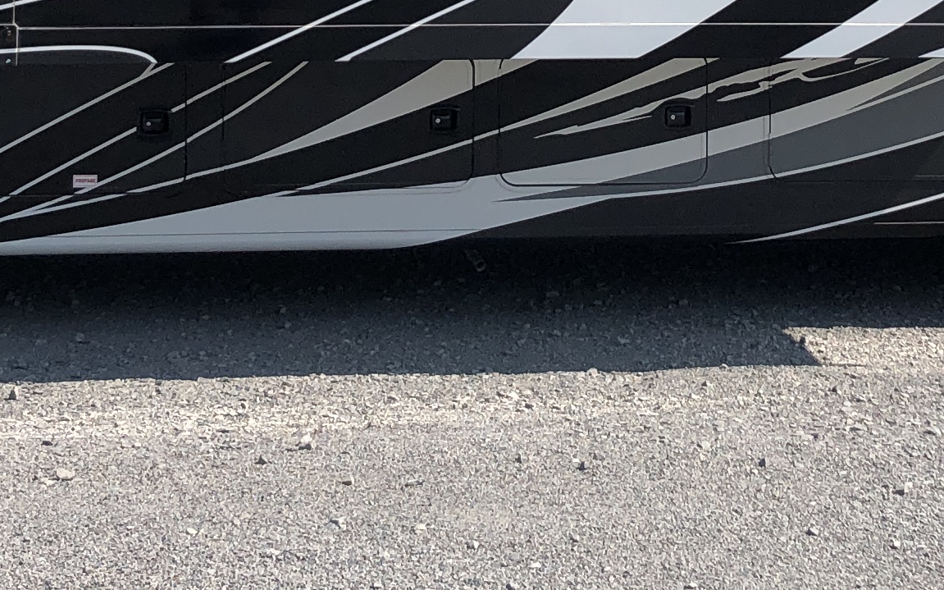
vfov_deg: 12.1
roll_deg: -0.7
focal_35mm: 104
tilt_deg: -0.3
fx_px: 2675
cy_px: -215
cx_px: 666
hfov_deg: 19.9
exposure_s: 1/2088
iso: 20
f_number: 1.8
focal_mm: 3.99
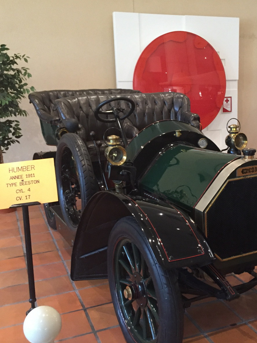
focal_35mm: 39
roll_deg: +1.1
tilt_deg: -10.1
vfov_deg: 47.9
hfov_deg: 36.6
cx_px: 162
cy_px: 171
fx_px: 386
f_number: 2.2
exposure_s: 1/25
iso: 250
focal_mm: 4.15
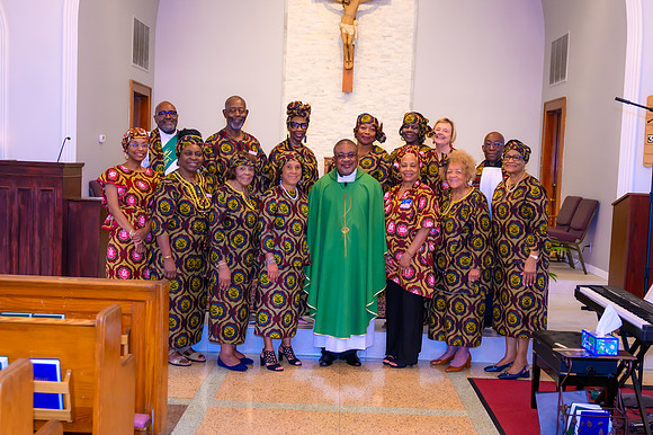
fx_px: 761
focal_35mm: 42
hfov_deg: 46.4
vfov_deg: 31.9
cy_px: 218
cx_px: 326
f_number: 2.8
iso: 1250
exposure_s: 1/125
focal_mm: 28
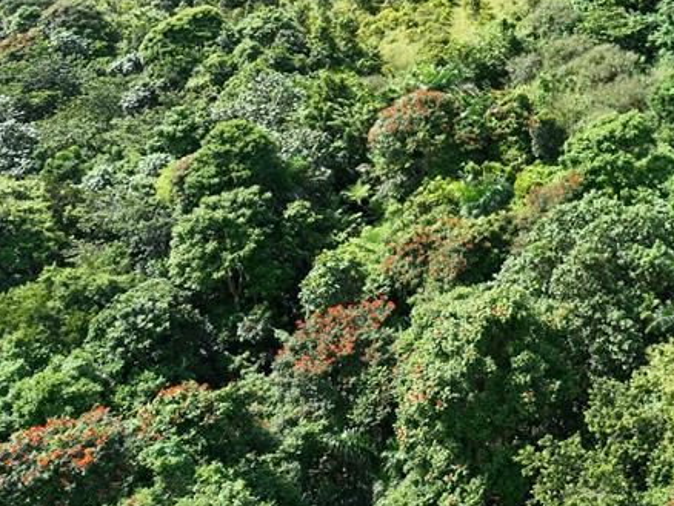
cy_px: 20
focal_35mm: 56
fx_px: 1091
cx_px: 688
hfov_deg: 31.5
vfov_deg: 25.1
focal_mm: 12.29
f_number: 2.8
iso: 100
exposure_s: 1/1000
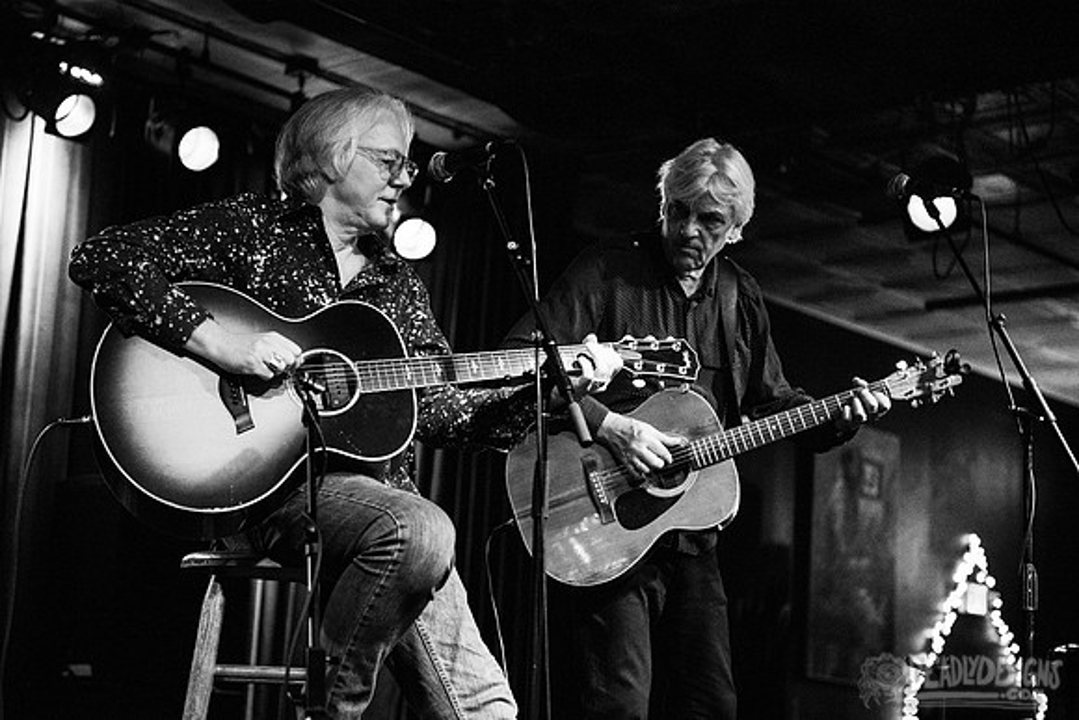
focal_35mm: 70
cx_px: 540
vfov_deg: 19.5
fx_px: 2098
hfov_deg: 28.8
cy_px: 360
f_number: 3.2
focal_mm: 70
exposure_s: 1/80
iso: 3200
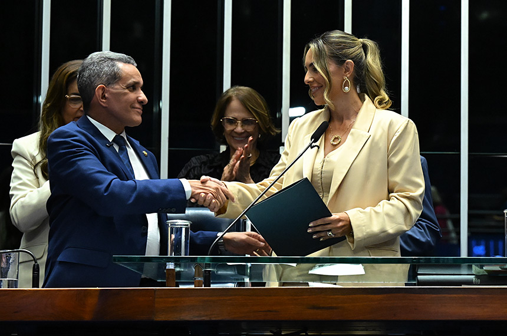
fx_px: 1209
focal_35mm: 86
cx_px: 254
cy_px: 168
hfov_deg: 23.7
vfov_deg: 15.8
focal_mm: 86
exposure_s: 1/200
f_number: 4.5
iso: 5000
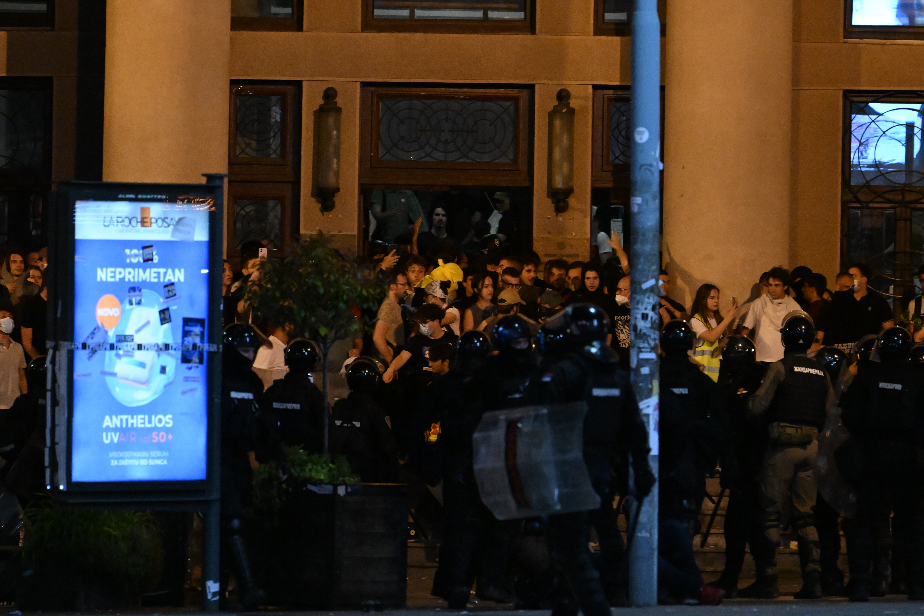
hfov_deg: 6.9
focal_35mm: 300
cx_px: 462
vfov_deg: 4.6
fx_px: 7699
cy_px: 308
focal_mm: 200
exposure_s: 1/160
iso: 10000
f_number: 4
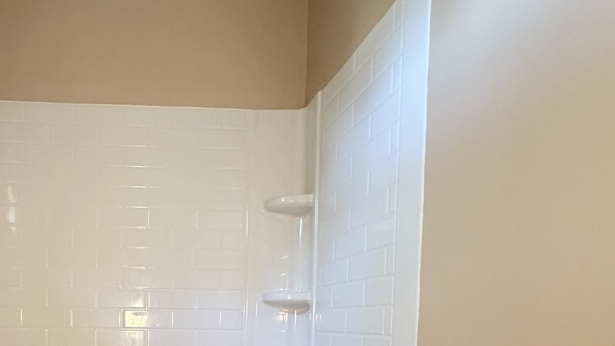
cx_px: 154
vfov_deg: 39.7
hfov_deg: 67.3
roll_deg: -1.5
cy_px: 337
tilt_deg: -2.0
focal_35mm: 26
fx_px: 424
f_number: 2.2
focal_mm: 2.22
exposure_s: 1/60
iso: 500
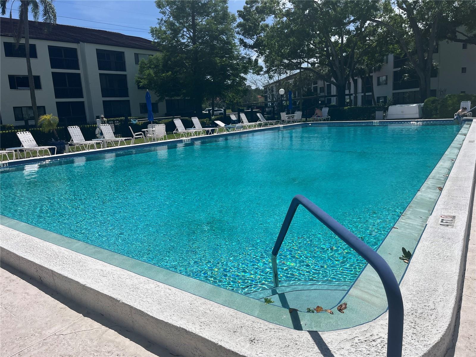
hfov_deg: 67.3
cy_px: 178
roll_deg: +3.6
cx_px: 238
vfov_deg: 53.1
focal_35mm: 26
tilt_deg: -8.6
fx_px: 358
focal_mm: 5.1
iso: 50
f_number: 1.6
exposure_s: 1/8403
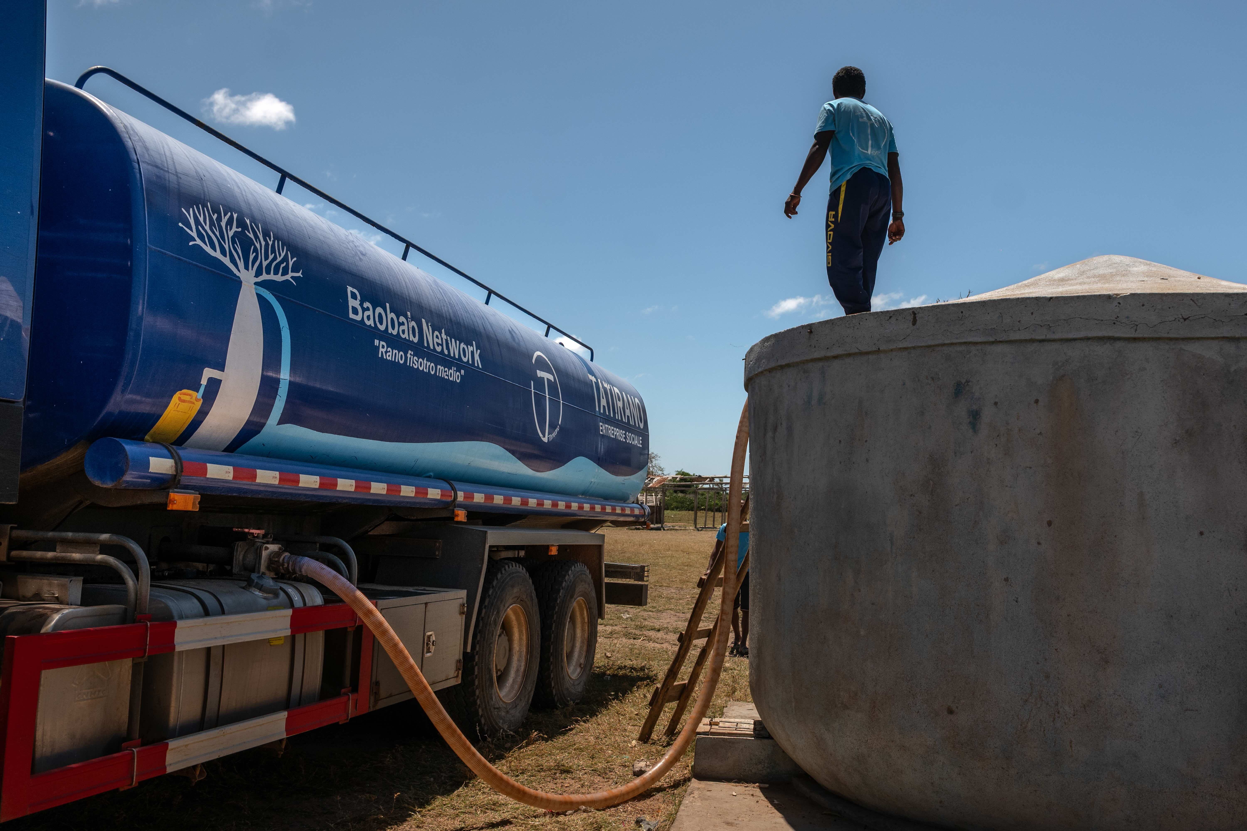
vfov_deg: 46.4
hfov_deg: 65.5
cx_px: 624
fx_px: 970
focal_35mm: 28
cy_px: 416
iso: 200
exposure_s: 1/3200
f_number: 5
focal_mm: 28
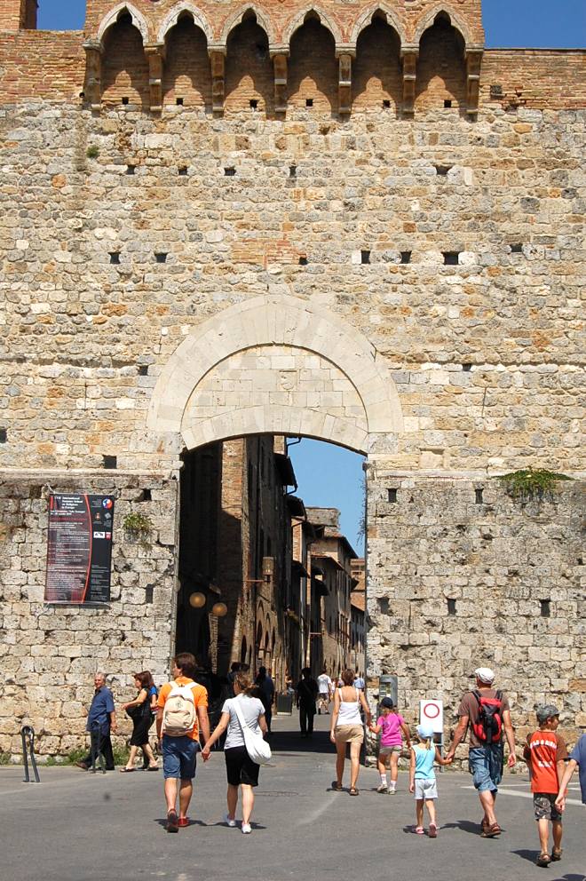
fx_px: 1394
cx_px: 293
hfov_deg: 23.7
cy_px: 440
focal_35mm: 57
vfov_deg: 35.1
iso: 200
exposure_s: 1/400
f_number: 11
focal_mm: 38
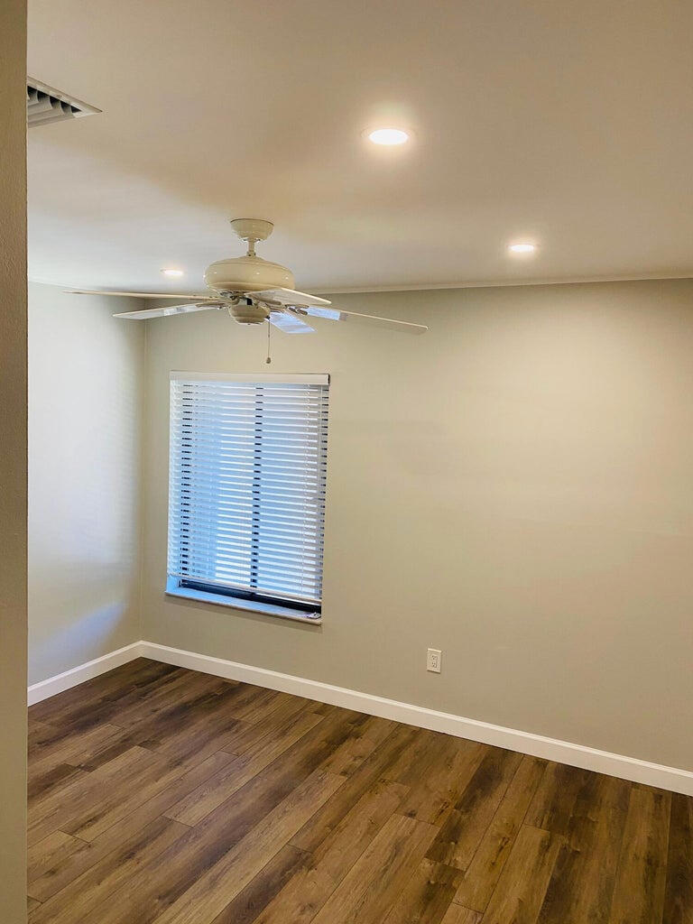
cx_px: 346
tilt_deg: -5.3
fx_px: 694
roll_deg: -2.5
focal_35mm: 26
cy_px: 462
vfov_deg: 67.3
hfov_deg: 53.1
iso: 80
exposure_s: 1/60
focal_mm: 4.25
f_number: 1.8
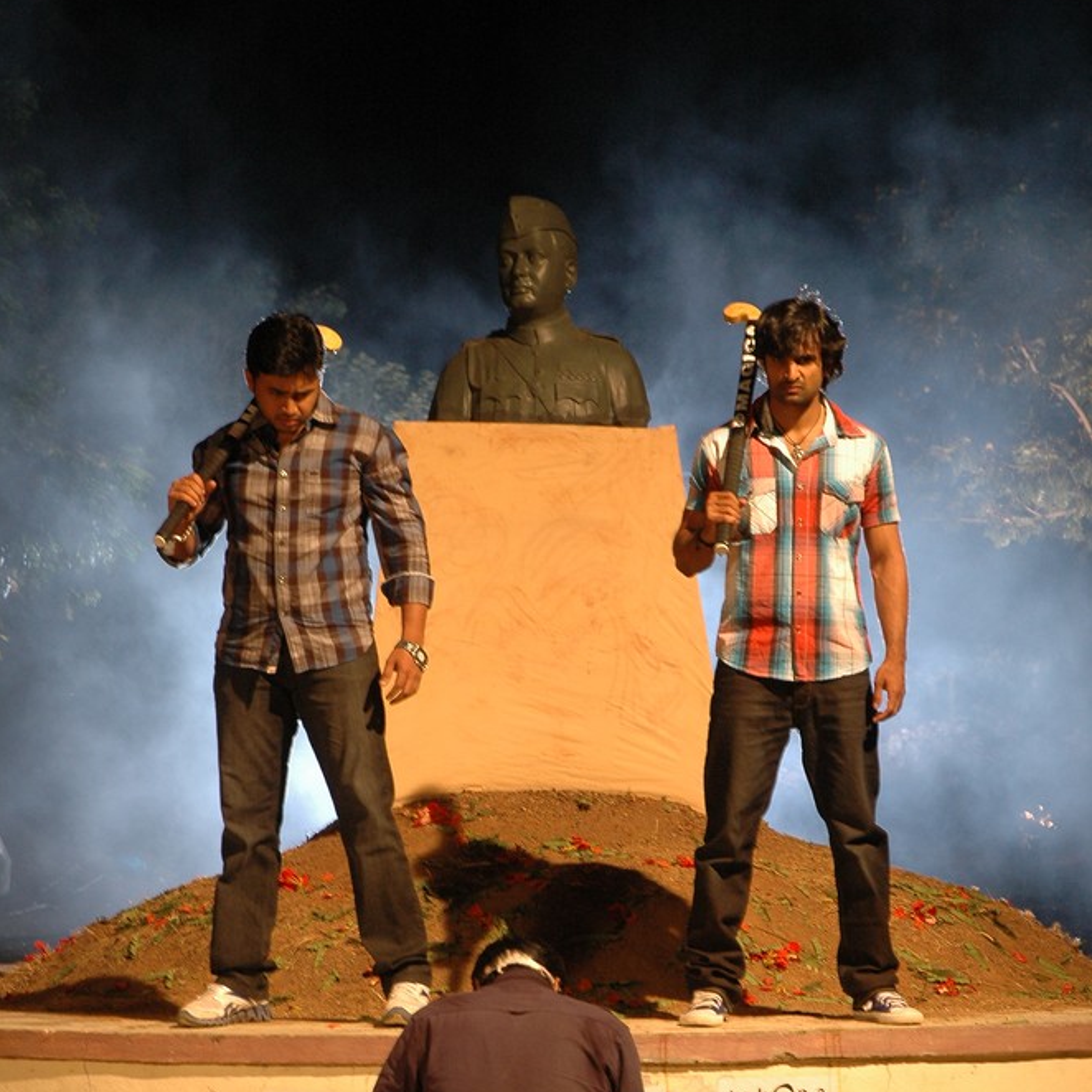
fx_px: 3569
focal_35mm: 100
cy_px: 721
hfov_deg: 17.4
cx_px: 545
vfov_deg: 17.4
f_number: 4.5
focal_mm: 52
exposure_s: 1/40
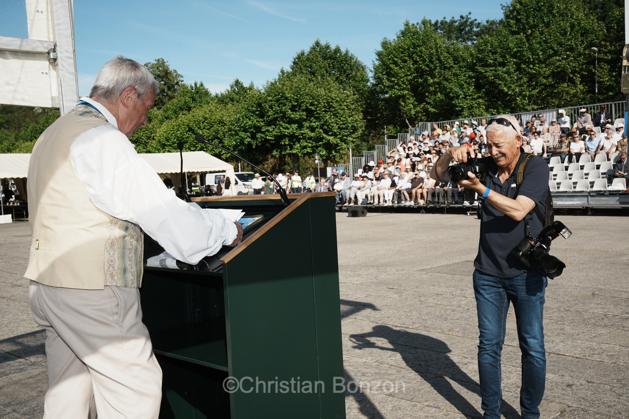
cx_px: 314
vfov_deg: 33.6
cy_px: 210
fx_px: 695
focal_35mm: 40
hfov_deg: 48.7
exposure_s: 1/400
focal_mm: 39.8
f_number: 13
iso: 250
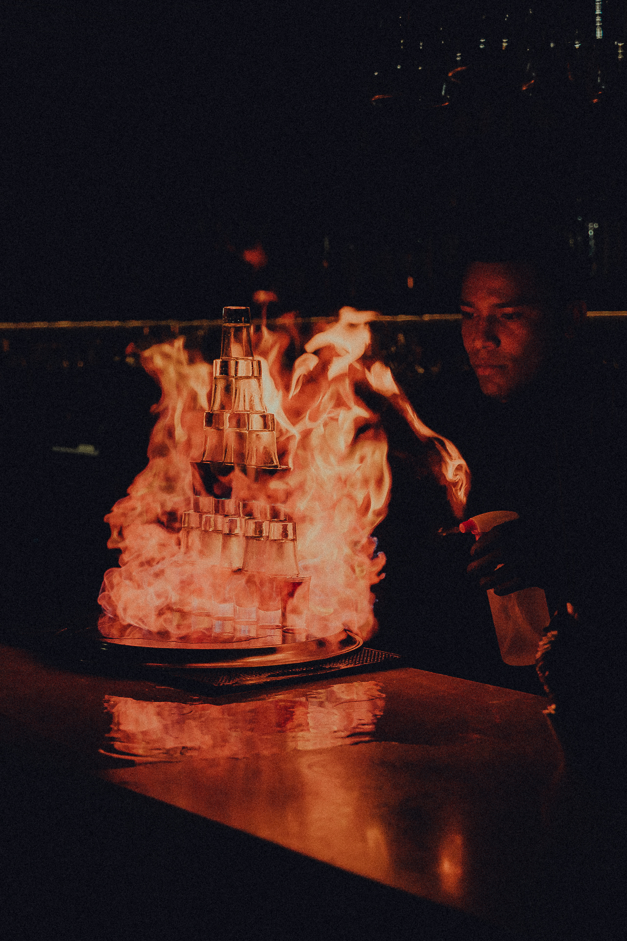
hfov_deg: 21.1
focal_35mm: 65
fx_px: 1686
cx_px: 278
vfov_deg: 31.2
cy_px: 449
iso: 500
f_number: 2.8
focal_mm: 36
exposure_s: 1/400
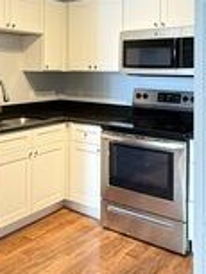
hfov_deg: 32.7
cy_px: 72
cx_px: 70
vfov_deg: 41.8
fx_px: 349
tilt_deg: +0.2
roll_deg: -0.7
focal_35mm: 44
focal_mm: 2.22
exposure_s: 1/60
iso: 500
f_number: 2.2
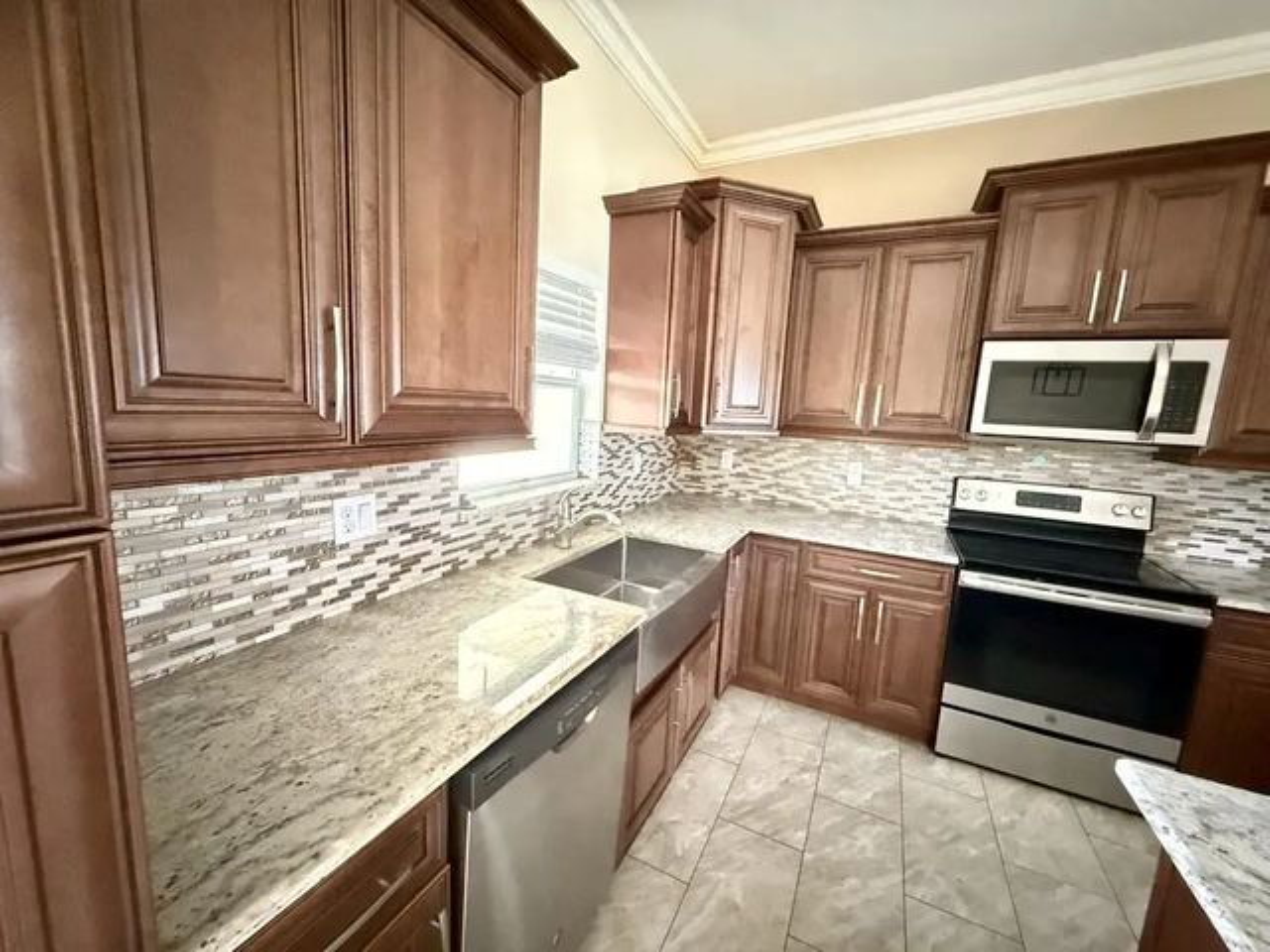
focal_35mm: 14
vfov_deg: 85.7
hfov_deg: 102.1
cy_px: 476
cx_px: 635
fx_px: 514
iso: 2500
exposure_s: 1/19
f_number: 2.2
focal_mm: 2.22
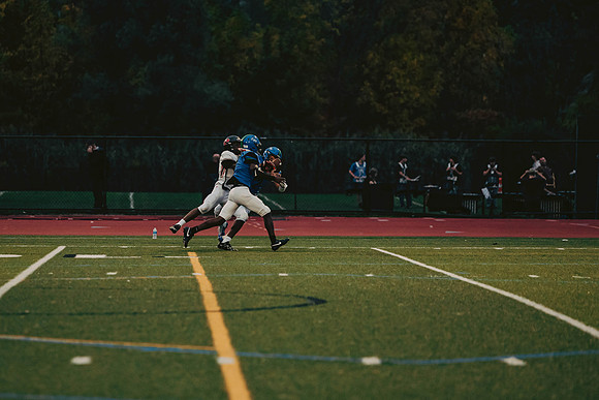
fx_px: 3889
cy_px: 161
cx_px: 222
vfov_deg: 5.9
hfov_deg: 8.8
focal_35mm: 234
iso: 2000
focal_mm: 170
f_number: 2.8
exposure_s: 1/1250
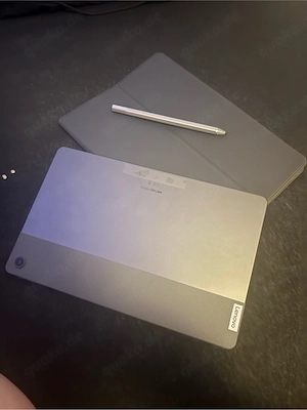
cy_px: 205
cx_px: 154
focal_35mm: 26
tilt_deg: -64.7
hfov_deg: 53.1
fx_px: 307
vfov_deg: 67.3
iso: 640
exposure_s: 1/9
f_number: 1.6
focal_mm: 5.96
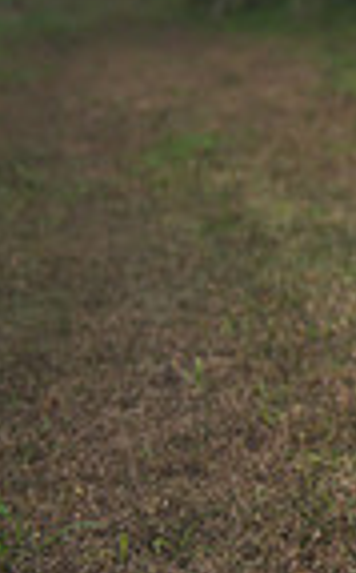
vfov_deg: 13.3
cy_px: 230
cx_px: 1076
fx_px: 2445
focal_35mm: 157
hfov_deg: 7.3
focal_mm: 38
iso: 200
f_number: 2.8
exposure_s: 1/200
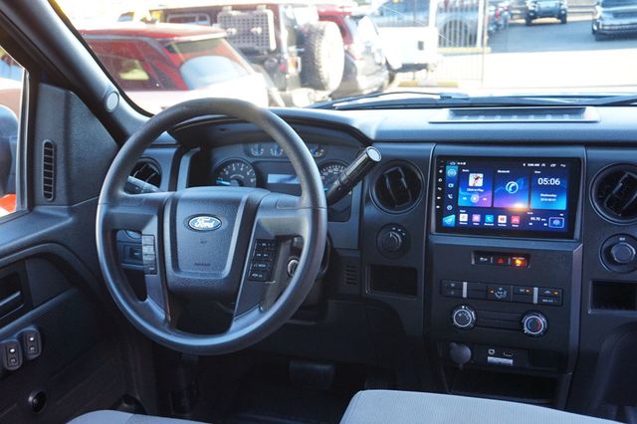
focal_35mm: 36
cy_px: 212
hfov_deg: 53.2
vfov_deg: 36.8
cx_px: 318
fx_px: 637
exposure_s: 1/60
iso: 500
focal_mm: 24
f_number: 4.5
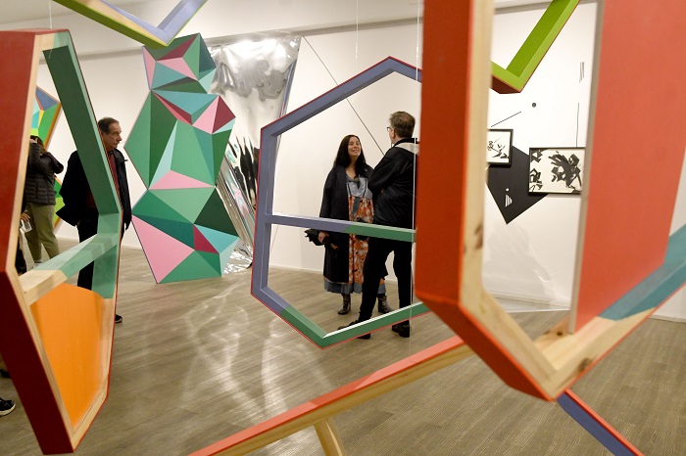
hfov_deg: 57.2
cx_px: 343
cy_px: 228
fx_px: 629
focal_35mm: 33
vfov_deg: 39.9
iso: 2500
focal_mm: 22
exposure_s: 1/320
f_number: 5.6
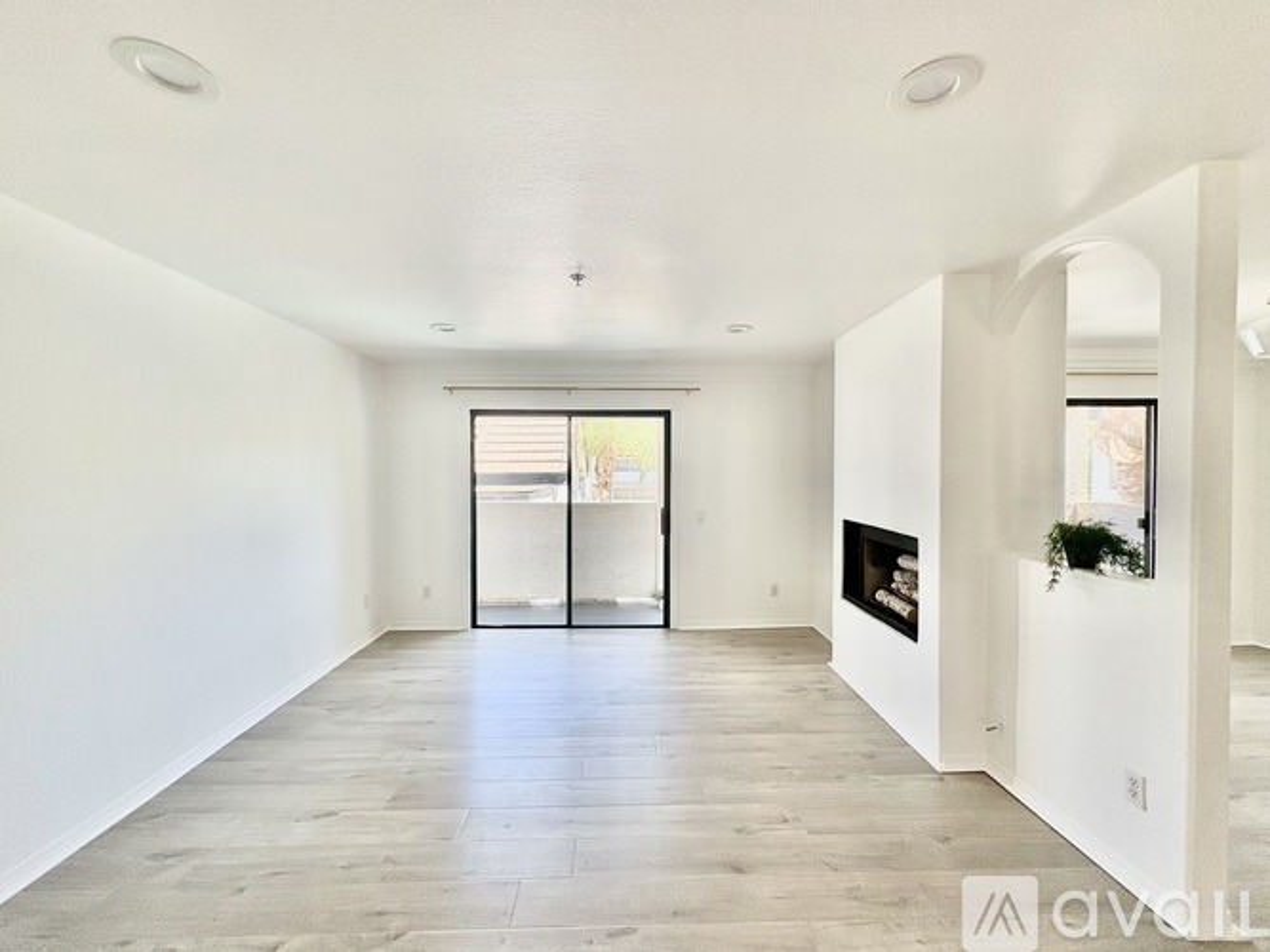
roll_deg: +0.1
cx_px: 635
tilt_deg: -0.6
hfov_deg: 102.1
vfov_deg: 85.7
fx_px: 514
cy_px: 476
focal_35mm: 14
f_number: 2.2
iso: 64
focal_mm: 2.22
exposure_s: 1/158
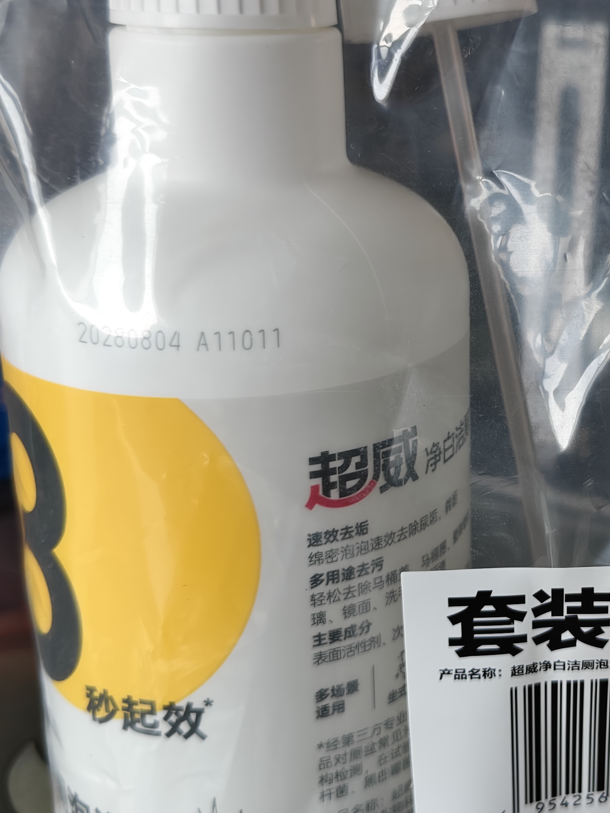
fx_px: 1151
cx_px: 556
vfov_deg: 38.8
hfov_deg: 28.5
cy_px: 353
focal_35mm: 49
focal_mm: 5.56
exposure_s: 1/100
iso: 183
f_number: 1.88
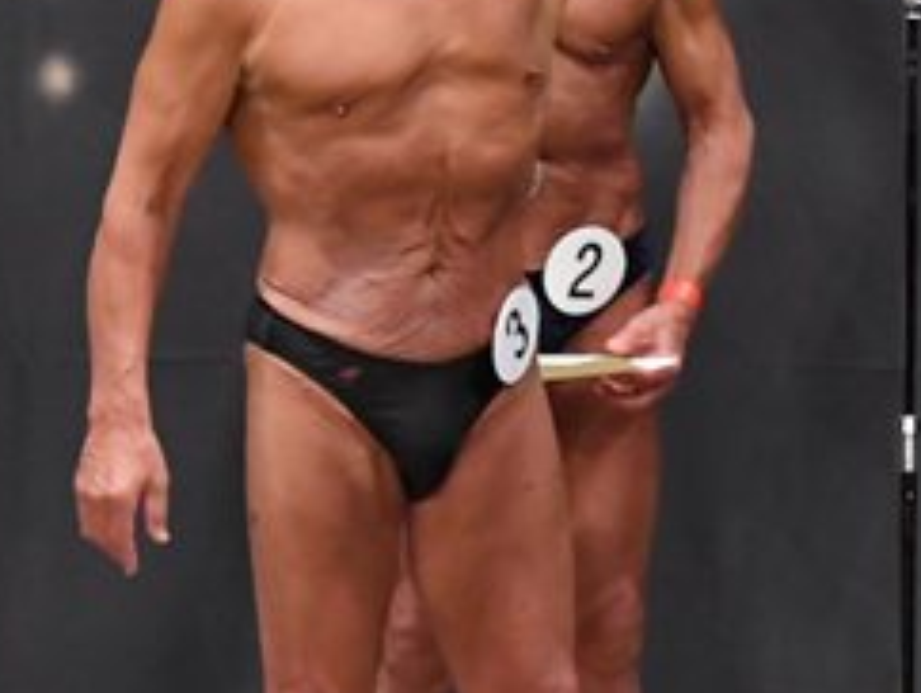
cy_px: 194
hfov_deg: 3.2
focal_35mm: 621
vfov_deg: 2.4
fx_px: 16539
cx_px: 626
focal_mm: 135
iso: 5000
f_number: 5.6
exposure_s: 1/400
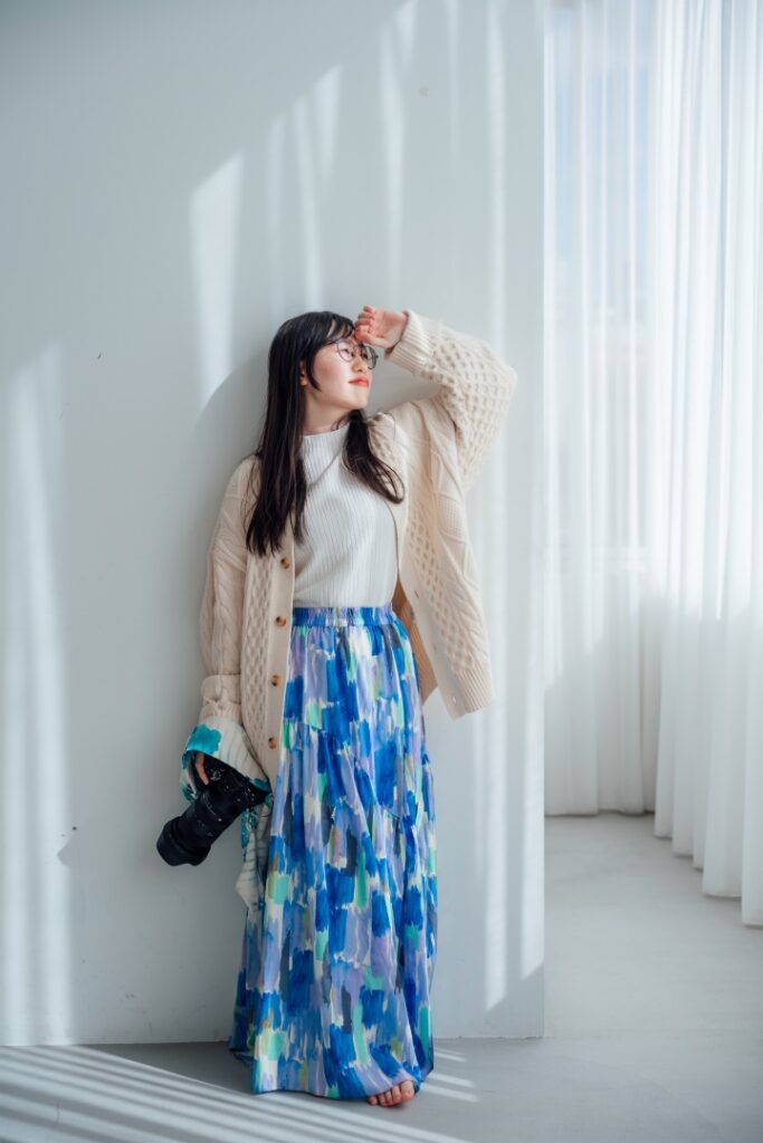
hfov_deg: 25.8
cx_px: 382
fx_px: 1665
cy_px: 572
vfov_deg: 37.9
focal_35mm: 52
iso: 100
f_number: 2.8
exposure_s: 1/1000
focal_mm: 52.4
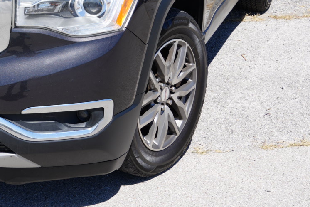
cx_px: 0
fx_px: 672
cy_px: -6
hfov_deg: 24.8
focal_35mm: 78
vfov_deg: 17.1
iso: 100
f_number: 9.5
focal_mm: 24
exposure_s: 1/125
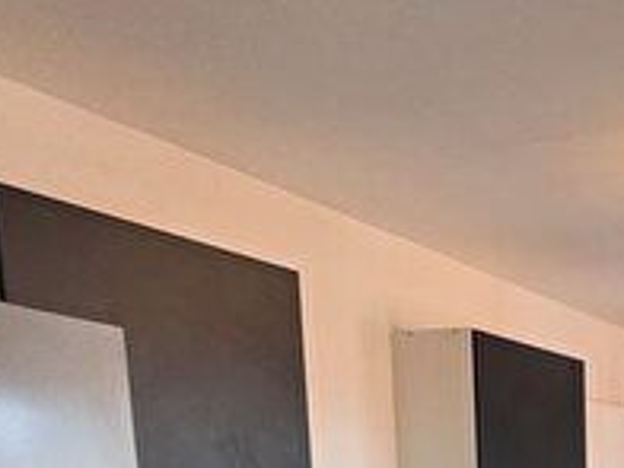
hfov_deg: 30.8
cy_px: 651
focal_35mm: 50
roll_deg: -0.3
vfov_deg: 24.4
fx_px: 901
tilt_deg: -9.8
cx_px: 790
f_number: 2.2
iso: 80
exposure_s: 1/100
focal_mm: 2.22
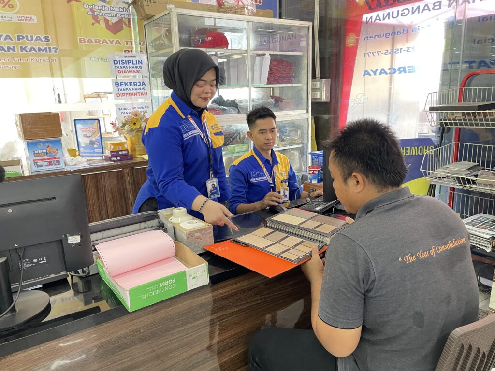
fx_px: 372
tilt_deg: -13.0
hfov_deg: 67.3
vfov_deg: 53.1
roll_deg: +2.6
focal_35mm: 26
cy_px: 186
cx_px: 248
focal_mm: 4.2
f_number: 1.6
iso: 400
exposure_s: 1/33
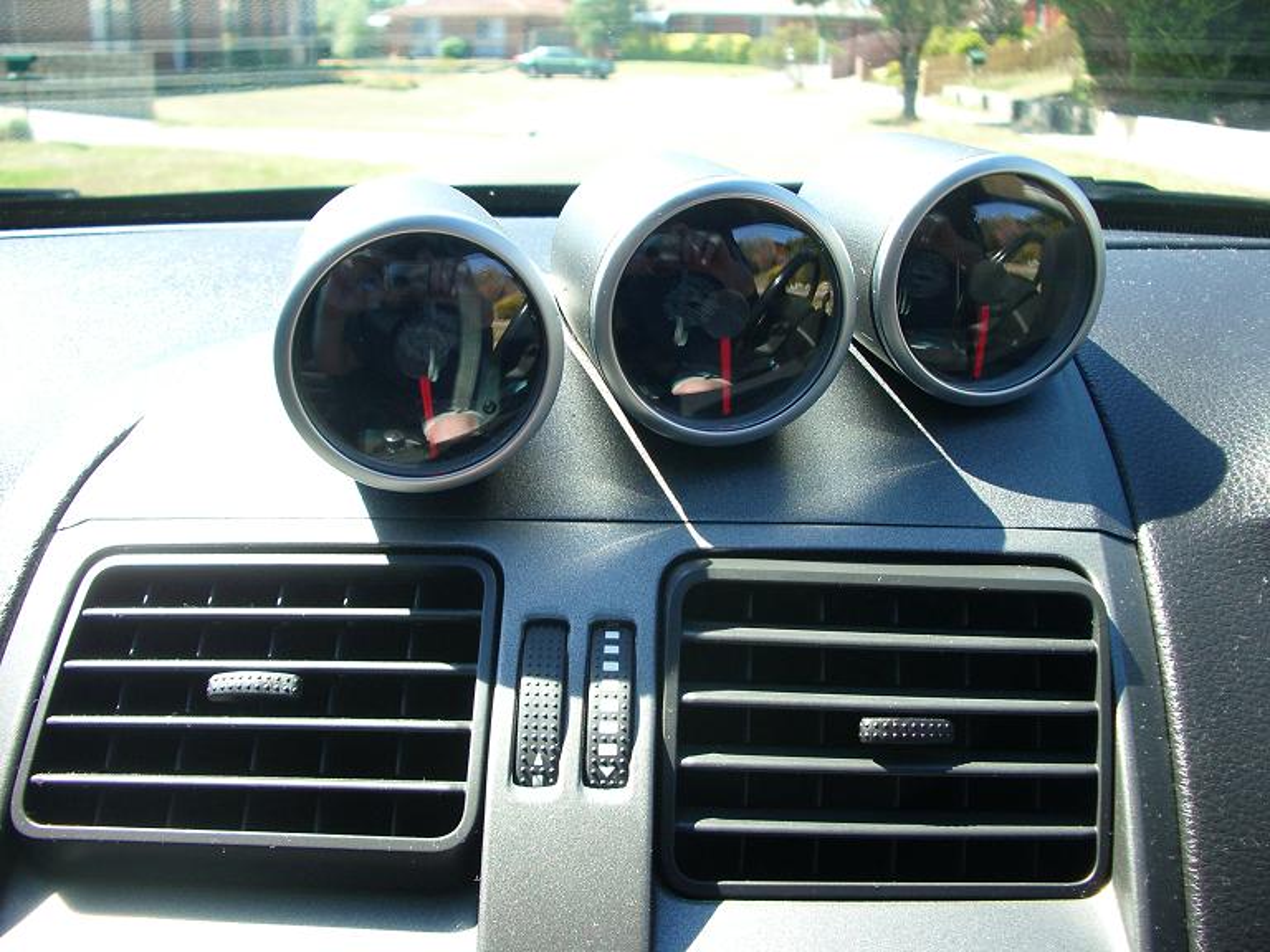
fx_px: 1284
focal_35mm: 35
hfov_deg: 52.6
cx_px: 635
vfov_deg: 40.7
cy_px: 476
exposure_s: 1/160
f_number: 2.6
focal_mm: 5.8
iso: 80
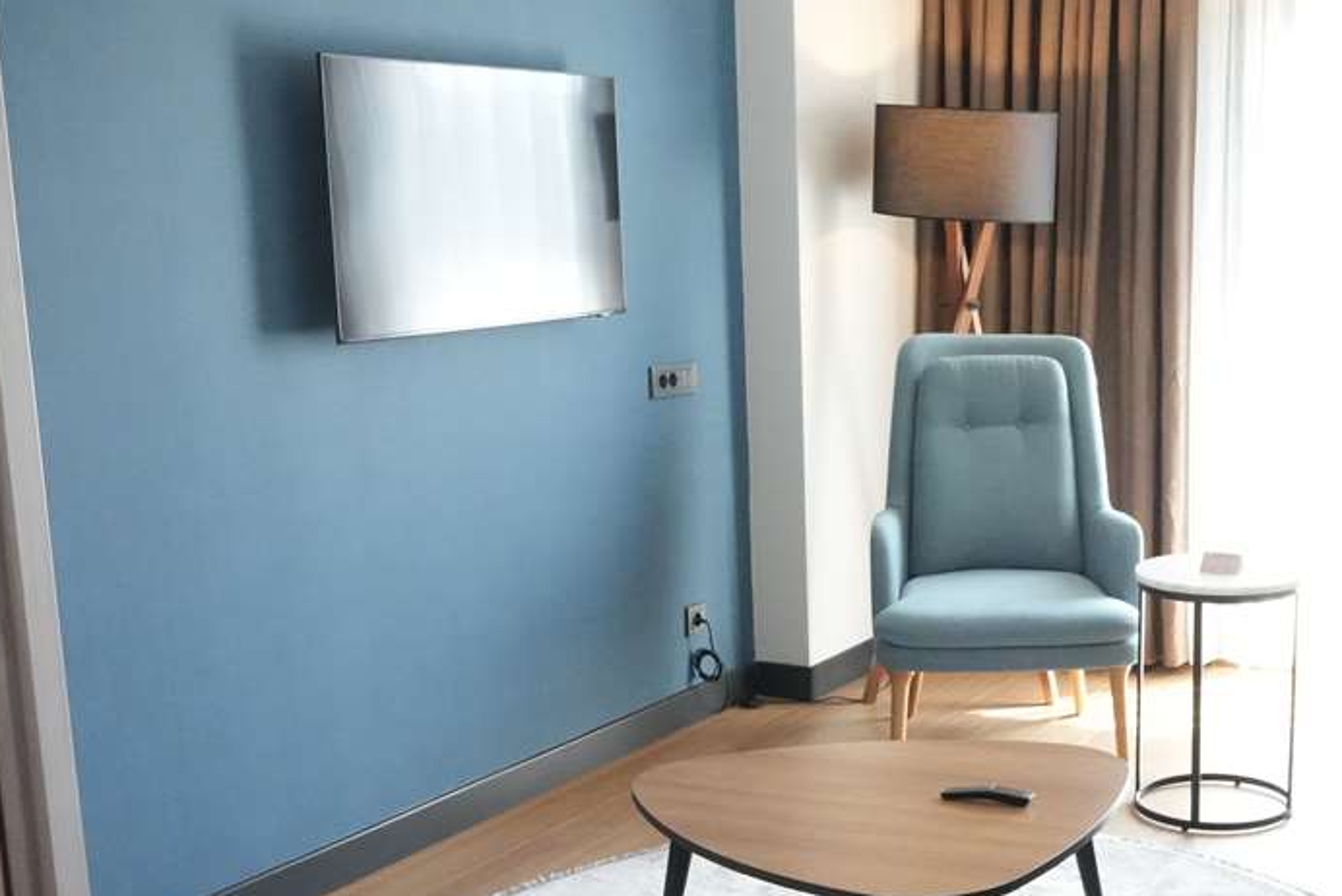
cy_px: 580
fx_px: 1939
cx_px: 1059
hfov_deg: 36.9
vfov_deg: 25.9
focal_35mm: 52
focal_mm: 24
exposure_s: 1/125
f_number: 11
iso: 10000
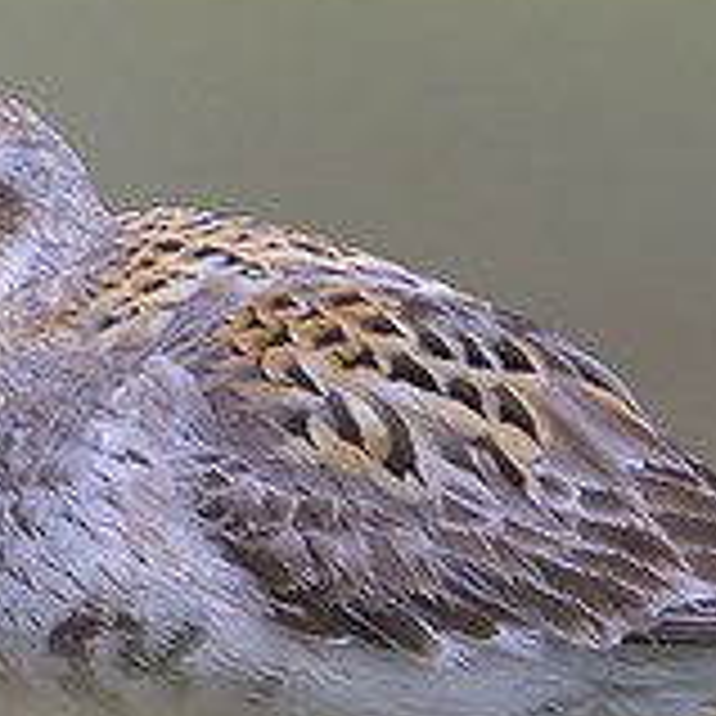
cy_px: 187
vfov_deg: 0.5
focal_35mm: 3421
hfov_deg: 0.5
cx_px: -143
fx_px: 80056
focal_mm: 560
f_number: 4
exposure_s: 1/800
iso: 1600
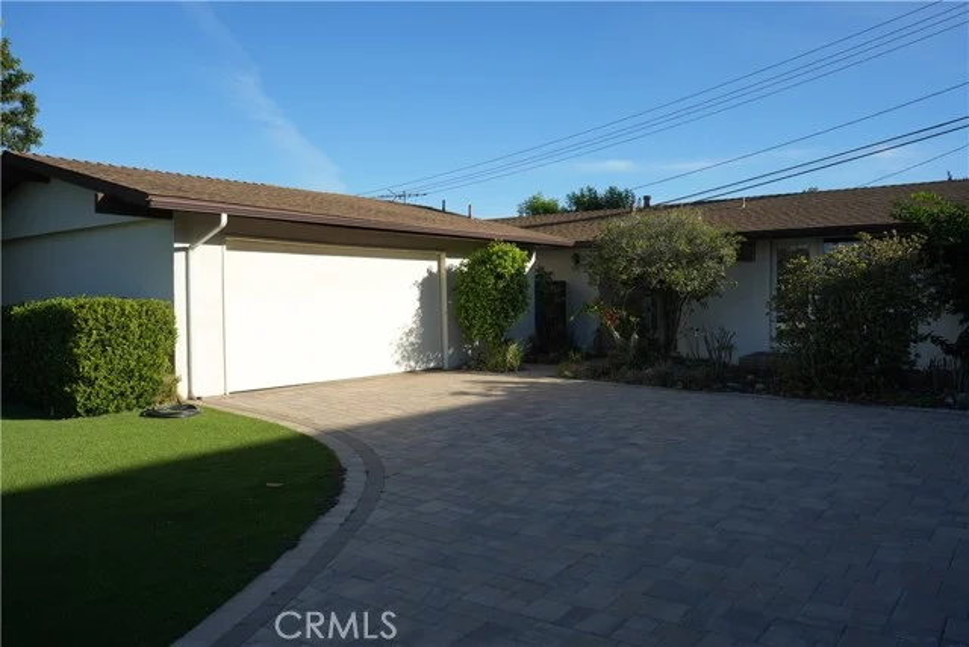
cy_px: 324
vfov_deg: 46.4
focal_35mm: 28
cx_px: 484
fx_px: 754
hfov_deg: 65.5
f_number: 8
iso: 400
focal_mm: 28
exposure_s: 1/800
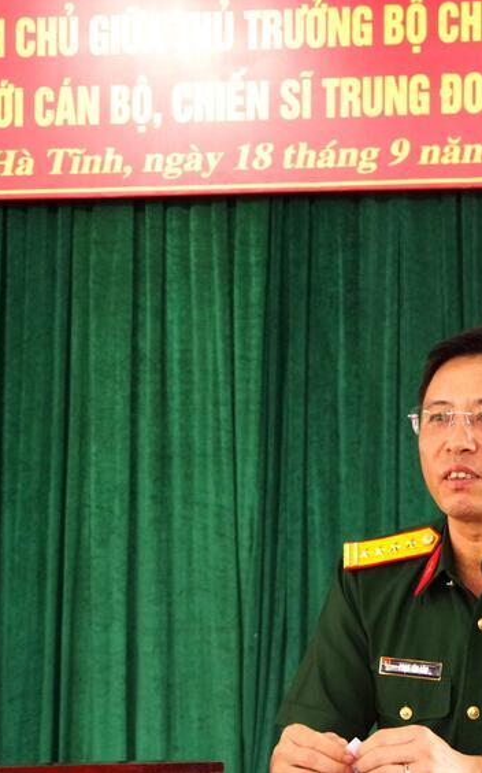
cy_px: 387
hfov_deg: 15.7
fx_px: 1746
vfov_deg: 24.9
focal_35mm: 83
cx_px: 355
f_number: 5.6
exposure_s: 1/80
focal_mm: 36
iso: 3200
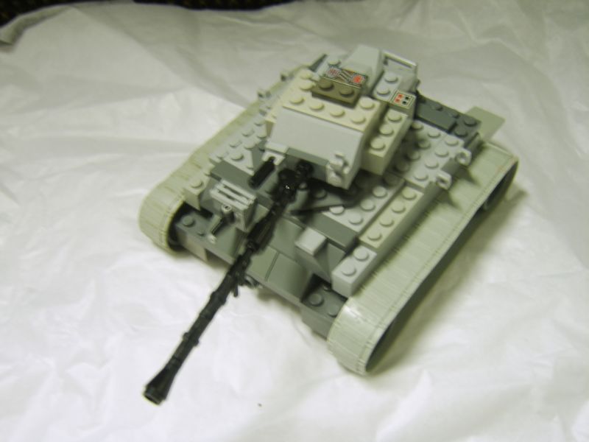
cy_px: 221
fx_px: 527
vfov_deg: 45.4
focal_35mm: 31
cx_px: 294
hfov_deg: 58.4
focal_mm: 8.13
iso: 71
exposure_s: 1/4
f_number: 2.7
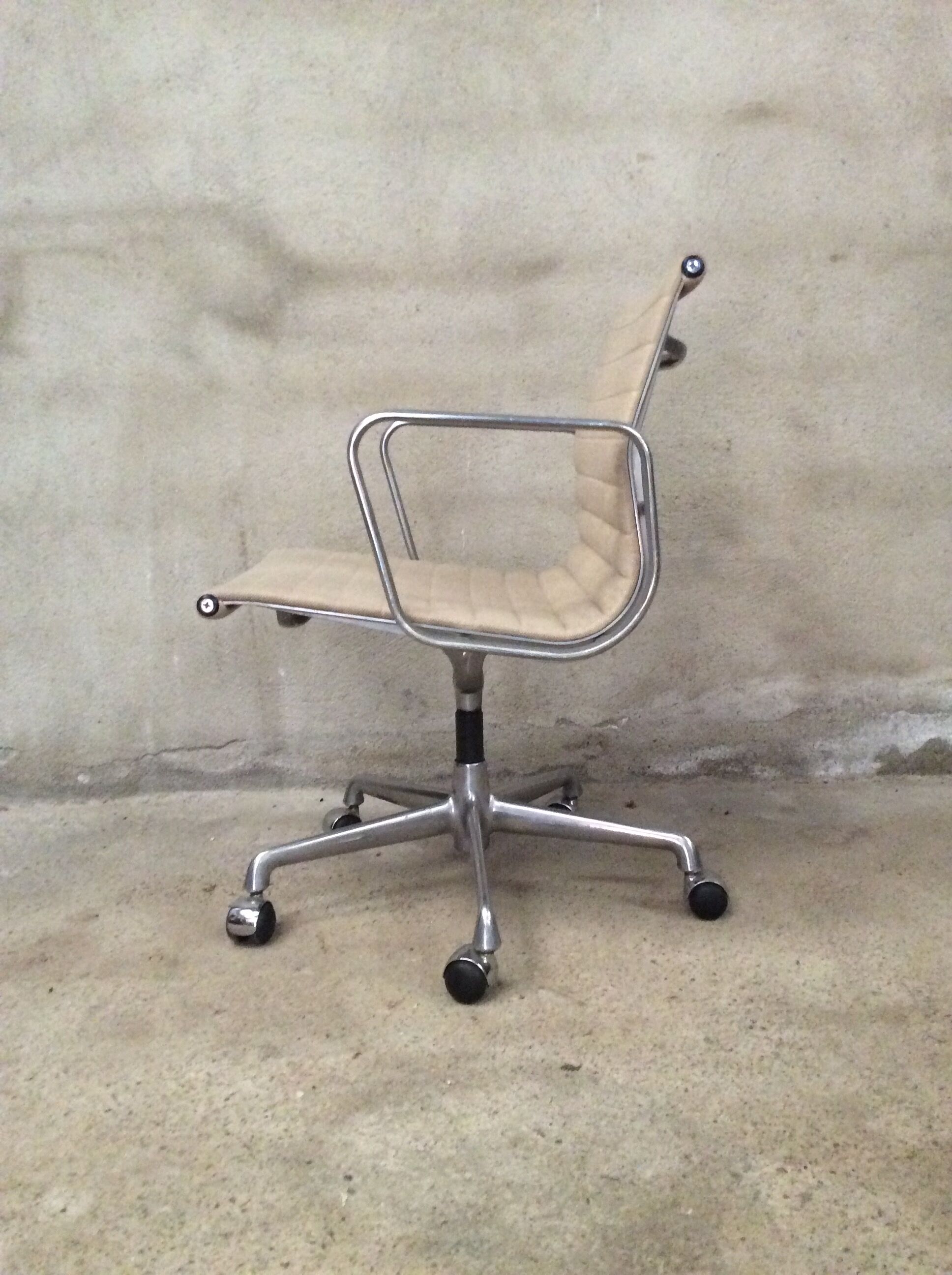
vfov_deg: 56.9
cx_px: 476
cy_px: 638
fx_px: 1177
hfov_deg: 44.1
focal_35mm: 32
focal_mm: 3.3
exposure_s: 1/17
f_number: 2.4
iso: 400
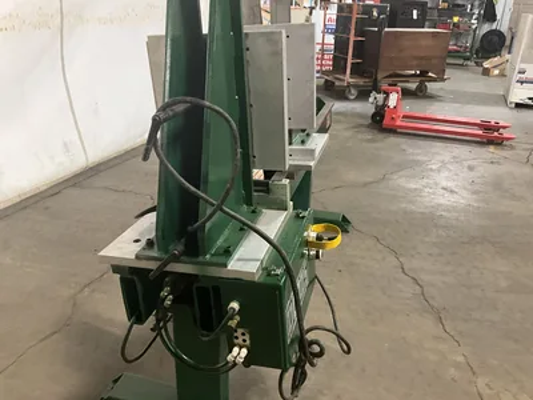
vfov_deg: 48.2
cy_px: 200
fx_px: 447
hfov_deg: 61.7
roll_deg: -1.9
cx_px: 266
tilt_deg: -23.8
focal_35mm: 29
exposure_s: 1/34
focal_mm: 3
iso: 320
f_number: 1.8
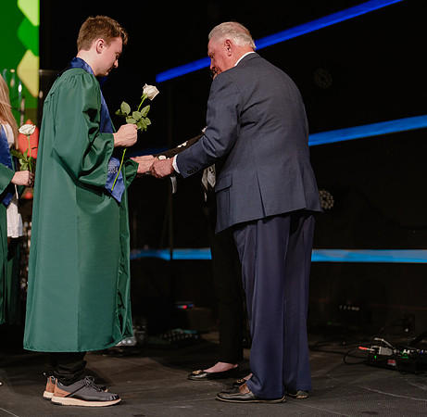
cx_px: 146
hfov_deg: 26.7
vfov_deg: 26.2
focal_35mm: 65
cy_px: 203
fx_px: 896
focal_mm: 50
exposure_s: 1/320
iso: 640
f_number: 1.2
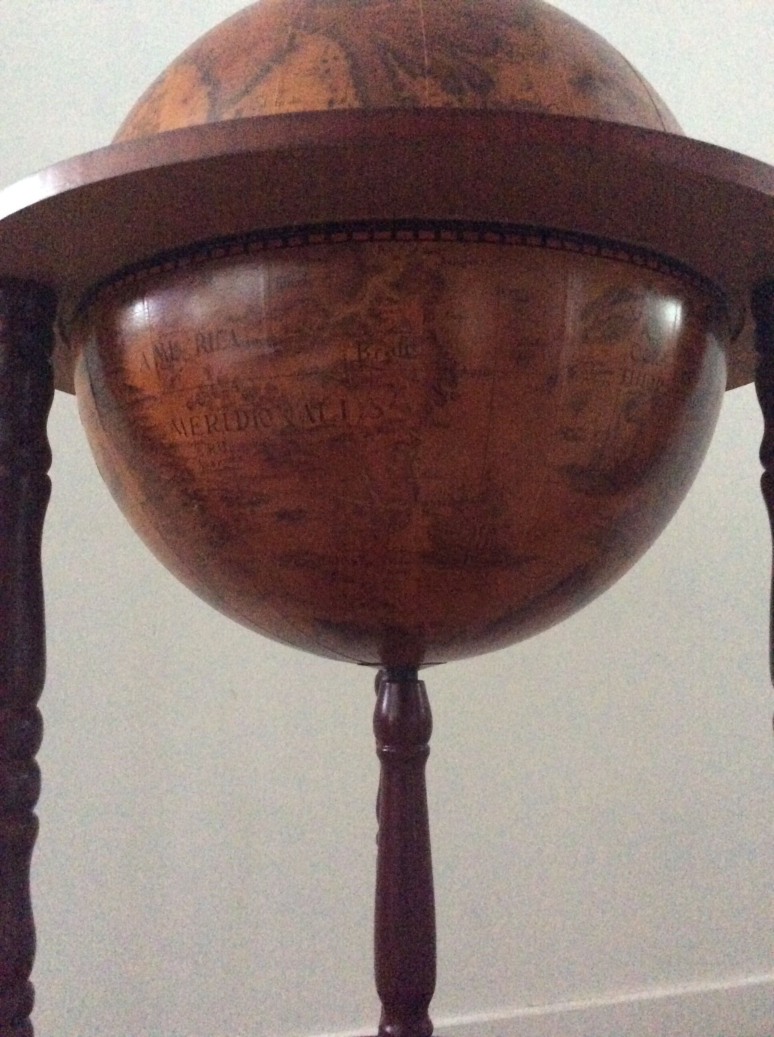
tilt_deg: +6.1
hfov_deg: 44.1
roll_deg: +0.2
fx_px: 957
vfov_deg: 56.9
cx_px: 387
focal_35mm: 32
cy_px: 518
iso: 800
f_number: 2.4
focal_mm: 3.3
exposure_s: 1/17
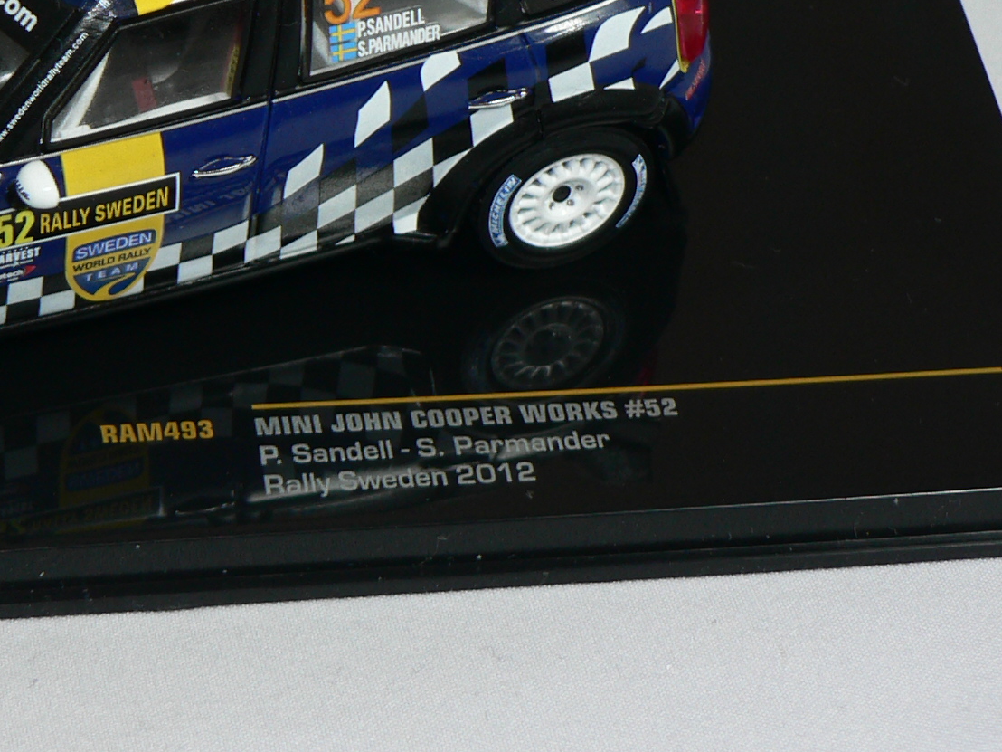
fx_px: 4950
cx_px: 137
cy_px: 33
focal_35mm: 171
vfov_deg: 8.6
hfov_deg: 11.5
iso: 80
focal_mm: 12.4
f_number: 3.2
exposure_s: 1/60
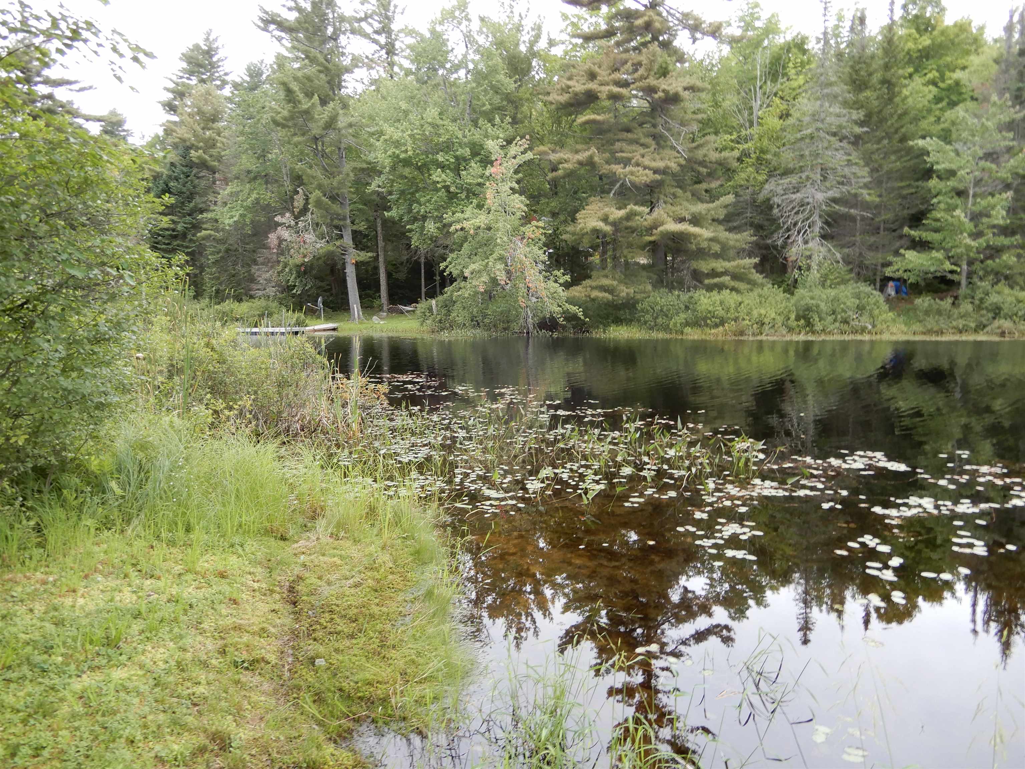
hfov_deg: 71.6
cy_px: 384
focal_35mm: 24
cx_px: 512
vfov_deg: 56.8
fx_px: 711
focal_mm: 4.3
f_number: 3.4
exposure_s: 1/80
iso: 80
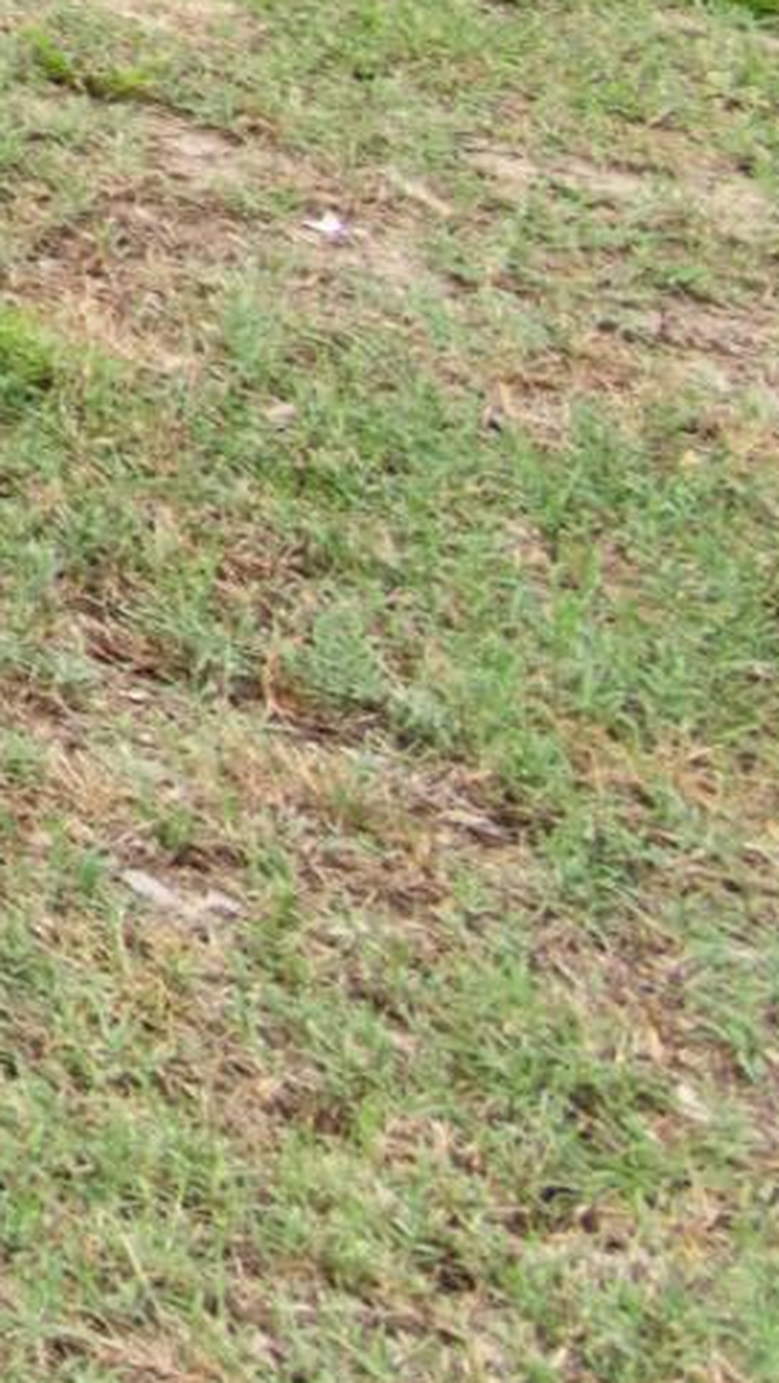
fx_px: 3594
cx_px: -3467
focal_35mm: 98
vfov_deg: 16.6
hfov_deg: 5.8
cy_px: -1366
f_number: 8
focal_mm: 10
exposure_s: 1/50
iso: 100
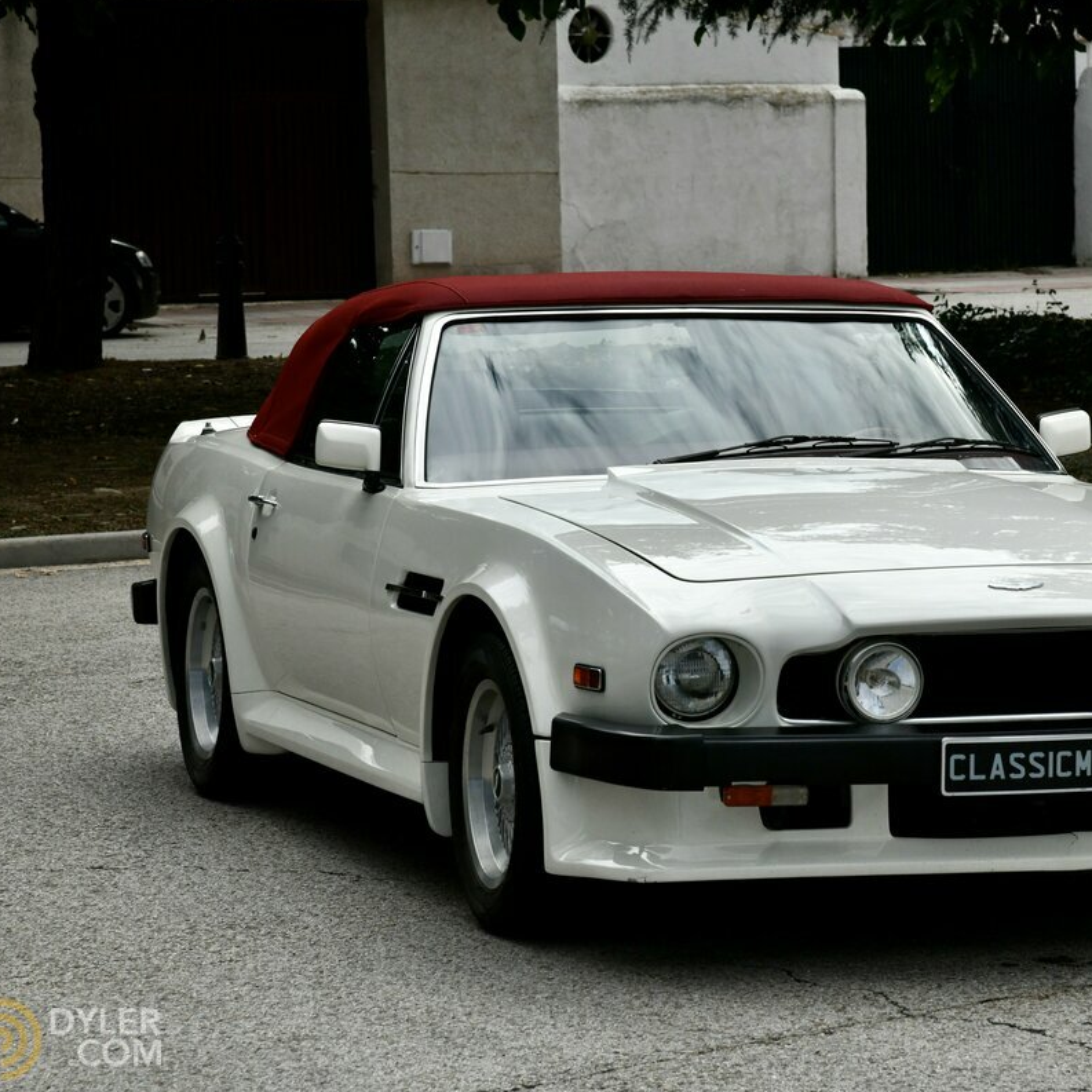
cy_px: 543
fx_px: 5139
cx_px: 767
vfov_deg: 12.1
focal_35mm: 144
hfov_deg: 12.1
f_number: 13
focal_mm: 112
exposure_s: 1/640
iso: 1250
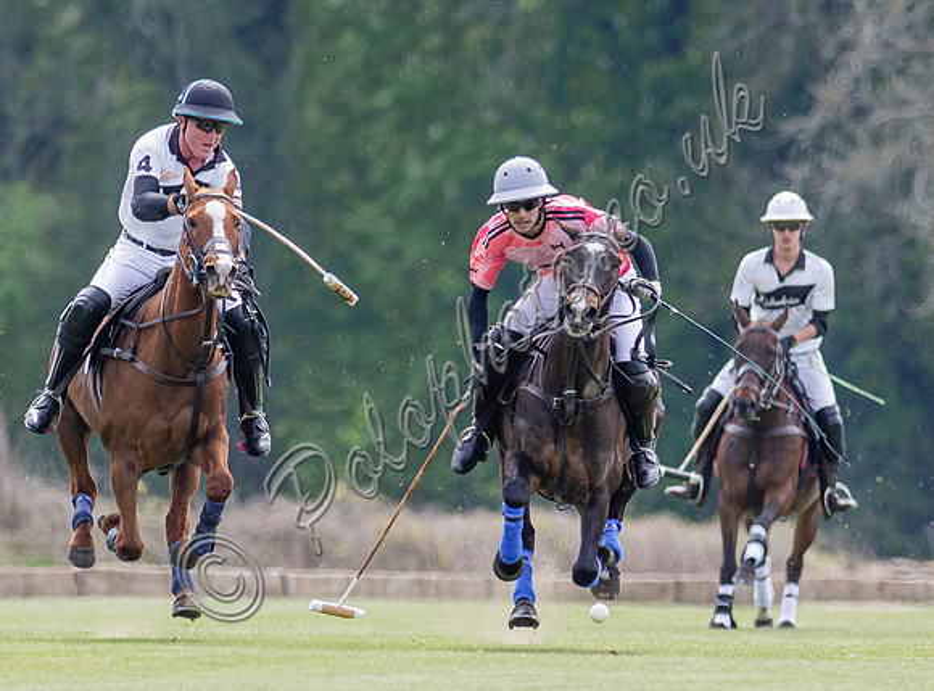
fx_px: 23310
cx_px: 573
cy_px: 477
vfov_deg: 1.7
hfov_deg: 2.3
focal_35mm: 868
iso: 400
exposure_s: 1/2500
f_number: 3.2
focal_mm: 300
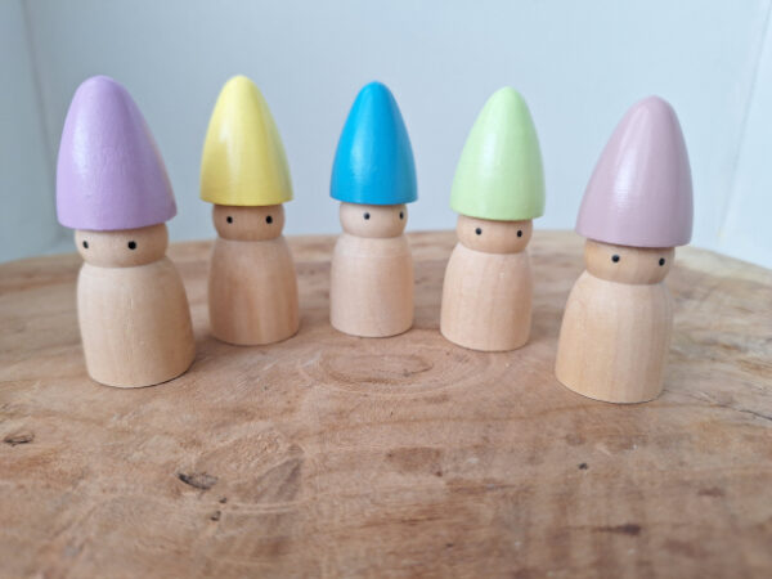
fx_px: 513
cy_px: 290
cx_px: 386
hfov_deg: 73.9
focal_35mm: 23
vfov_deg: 58.9
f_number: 1.8
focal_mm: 5.54
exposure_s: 1/50
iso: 40
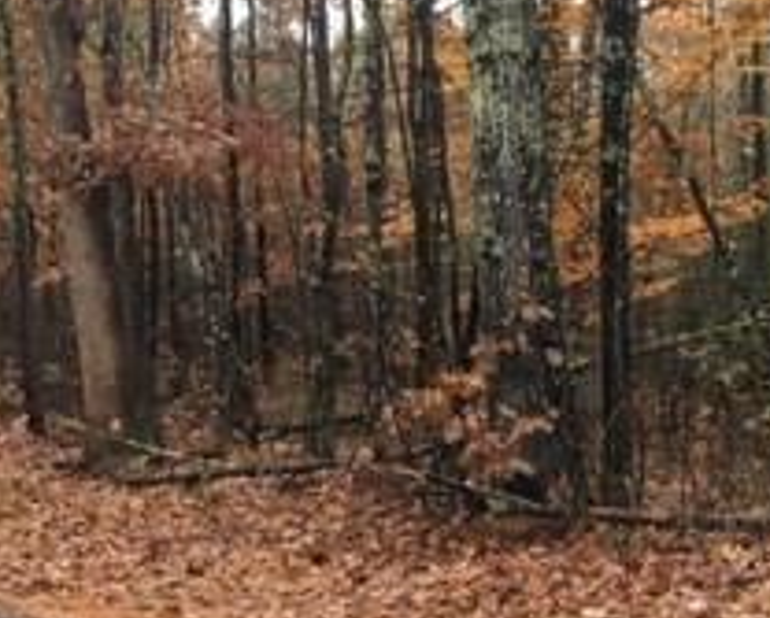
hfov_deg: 21.9
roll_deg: +1.1
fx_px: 1985
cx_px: 292
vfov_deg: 17.7
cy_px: 355
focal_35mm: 87
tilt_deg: -0.8
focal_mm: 4.15
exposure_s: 1/120
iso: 40
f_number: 2.2
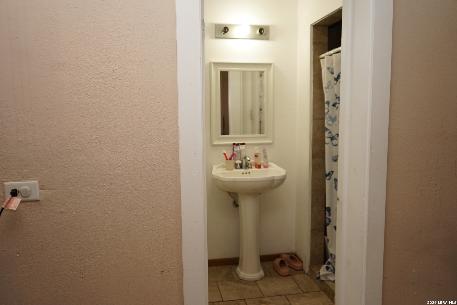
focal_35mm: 28
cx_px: 228
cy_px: 152
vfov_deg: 46.4
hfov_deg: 65.5
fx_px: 355
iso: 1000
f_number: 3.5
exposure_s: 1/160
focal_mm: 28
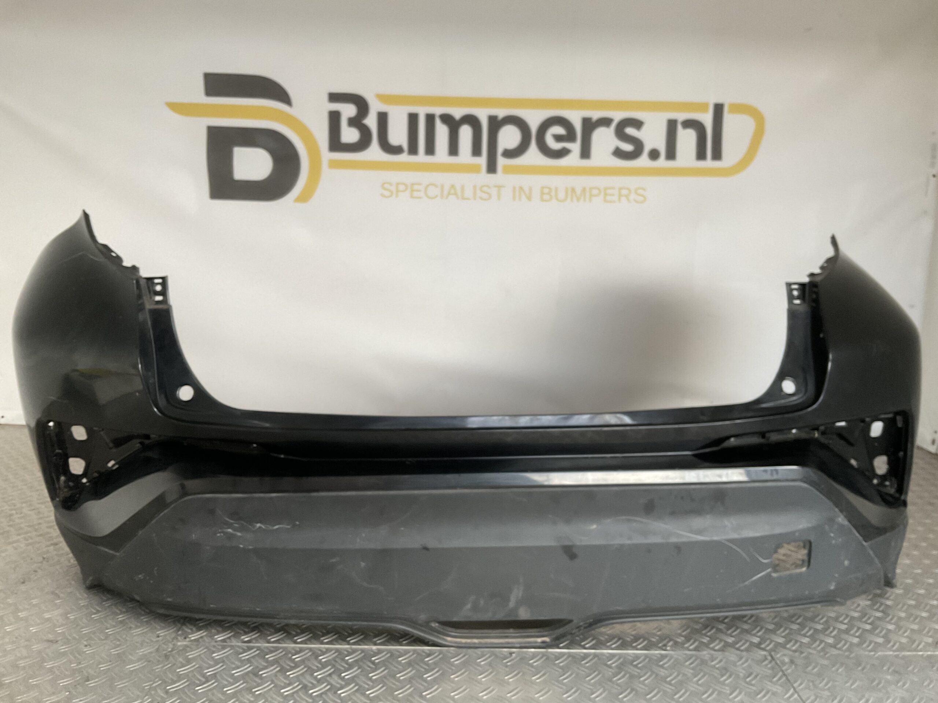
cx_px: 469
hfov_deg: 61.7
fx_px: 786
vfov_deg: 48.2
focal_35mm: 29
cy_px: 352
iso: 80
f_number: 1.8
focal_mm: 3
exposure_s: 1/50
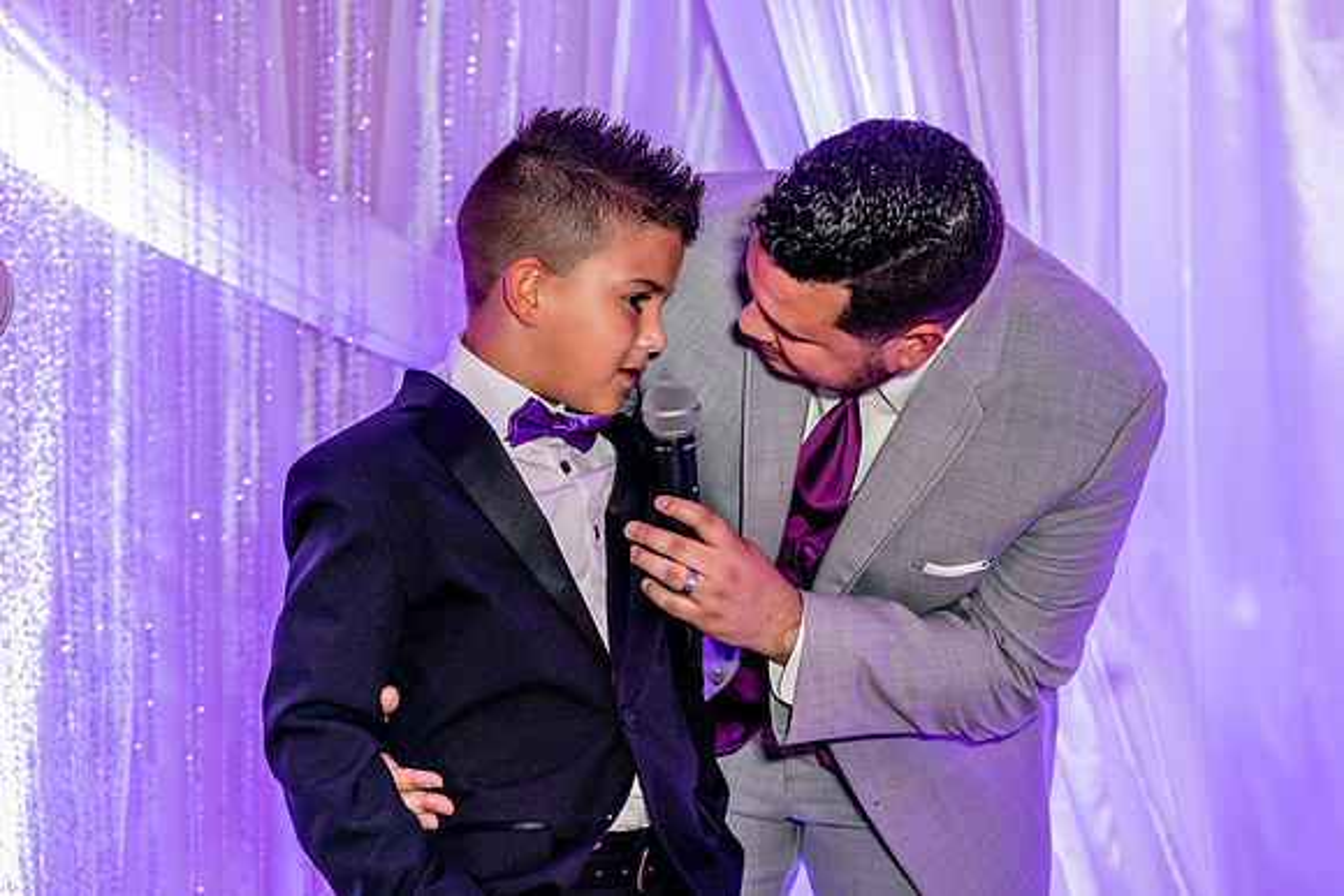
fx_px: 2801
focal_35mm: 75
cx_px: 672
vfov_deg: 18.2
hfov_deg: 27.0
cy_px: 448
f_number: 4
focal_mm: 75
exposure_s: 1/125
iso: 2500
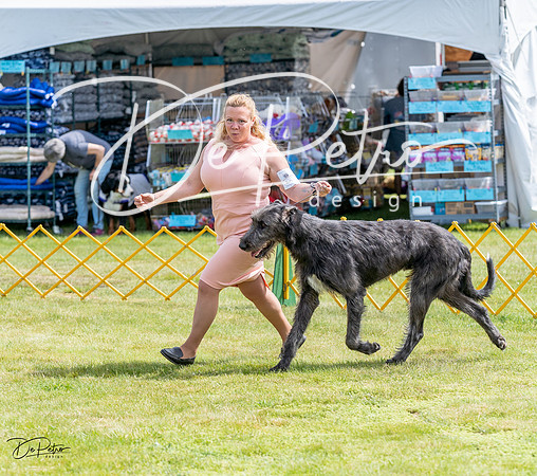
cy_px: 223
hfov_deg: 11.5
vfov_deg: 10.2
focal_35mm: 161
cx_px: 251
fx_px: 2676
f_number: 3.5
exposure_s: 1/1000
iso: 125
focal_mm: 111
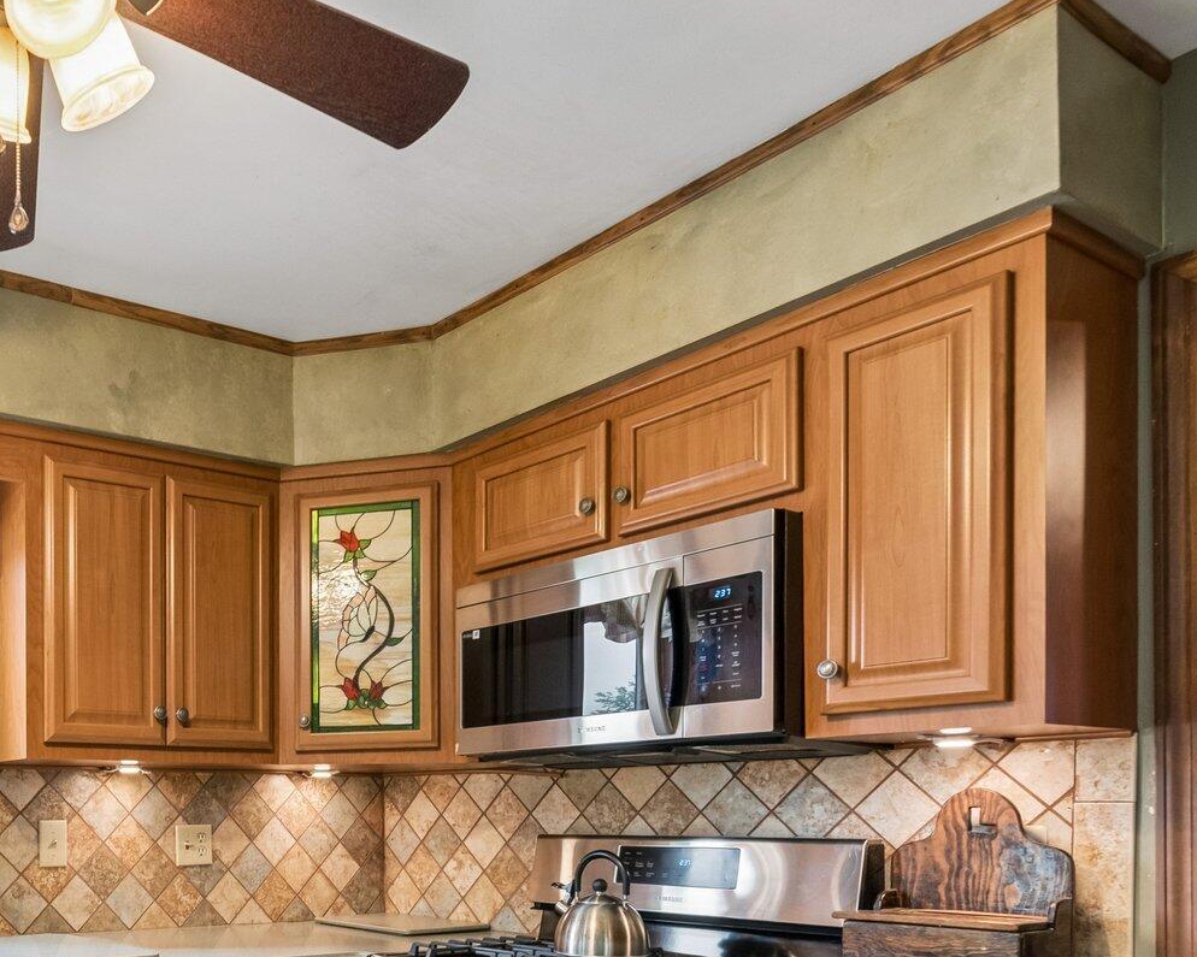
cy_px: 757
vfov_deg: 47.4
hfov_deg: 52.9
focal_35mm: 29
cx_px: 116
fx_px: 1027
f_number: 7.1
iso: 800
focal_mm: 15
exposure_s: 1/20
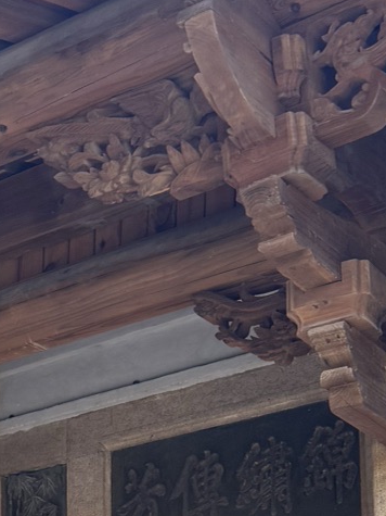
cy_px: 687
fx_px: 1502
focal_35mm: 101
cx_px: -77
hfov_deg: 14.2
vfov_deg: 18.1
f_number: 1.78
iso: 80
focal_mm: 6.76
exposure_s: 1/121
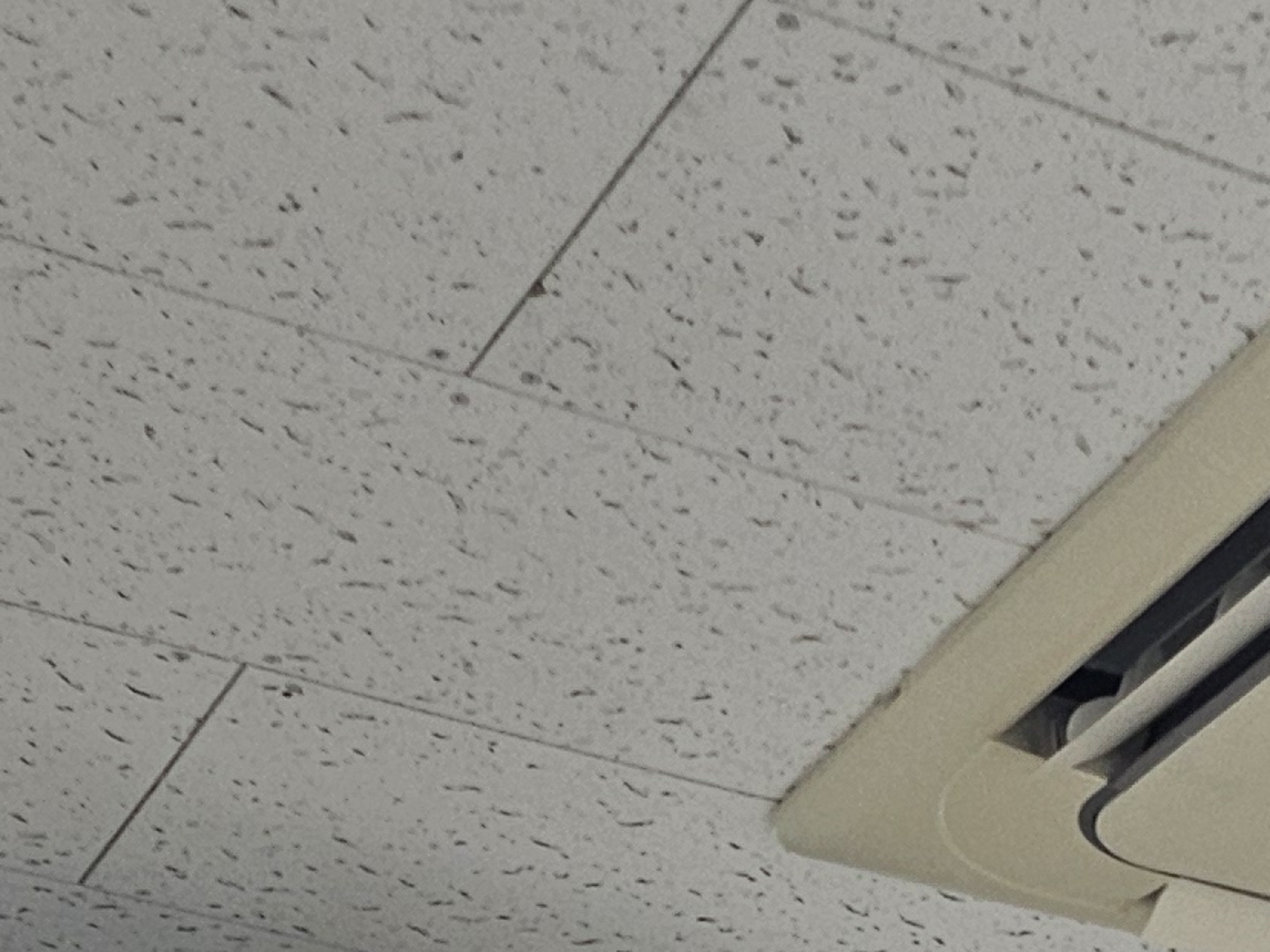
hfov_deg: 16.9
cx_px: 966
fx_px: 4256
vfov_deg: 10.9
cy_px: 2272
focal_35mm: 116
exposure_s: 1/120
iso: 64
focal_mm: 5
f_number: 1.8
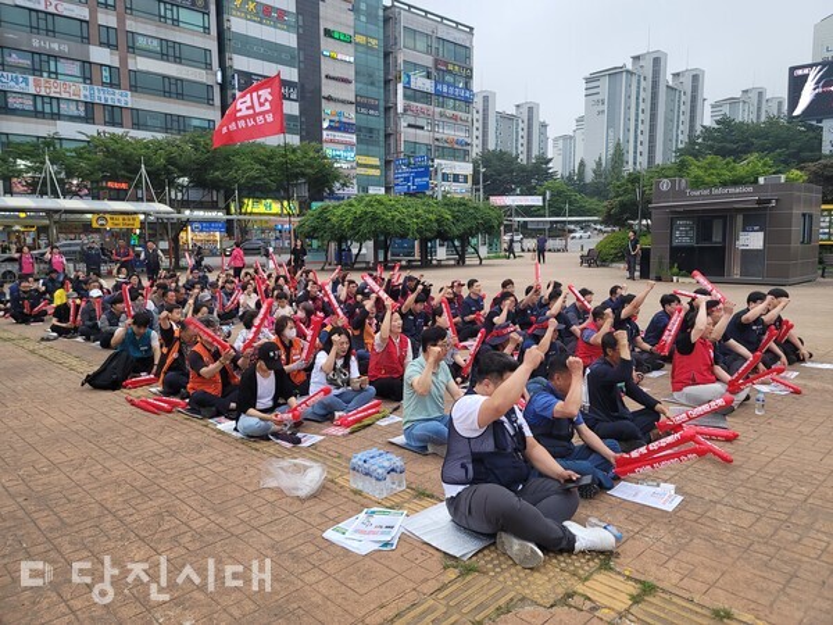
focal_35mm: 25
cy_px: 312
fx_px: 602
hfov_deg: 69.4
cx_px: 416
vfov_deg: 54.9
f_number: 1.8
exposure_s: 1/120
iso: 80
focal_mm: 7
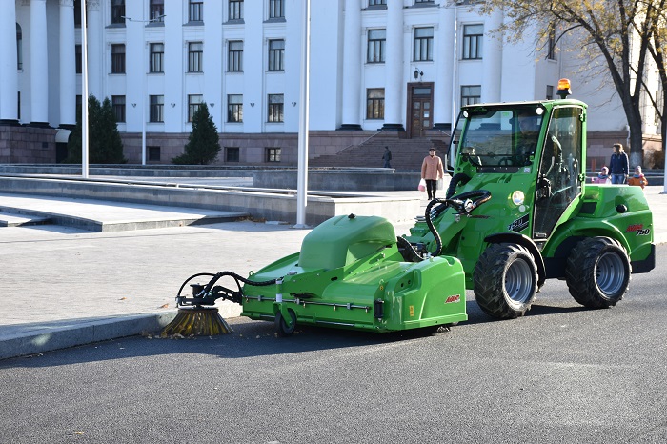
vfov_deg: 18.2
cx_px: 334
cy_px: 222
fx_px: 1389
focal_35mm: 75
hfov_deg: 27.0
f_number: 8
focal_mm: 50
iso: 250
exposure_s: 1/250
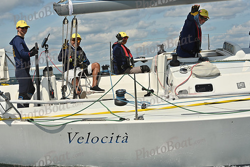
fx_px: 604
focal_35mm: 87
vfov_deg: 15.7
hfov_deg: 23.4
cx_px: 110
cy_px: 77
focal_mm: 75
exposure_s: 1/1250
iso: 250
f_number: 11
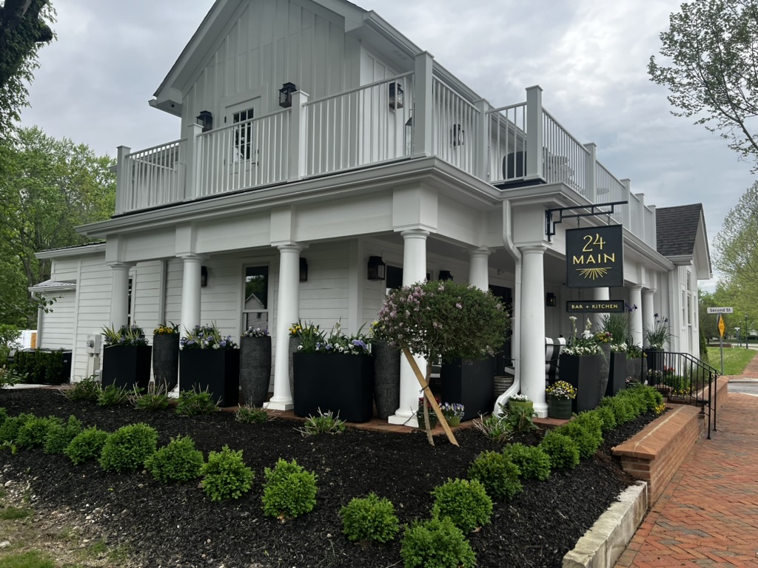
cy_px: 284
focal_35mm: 26
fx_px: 569
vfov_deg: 53.1
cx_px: 379
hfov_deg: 67.3
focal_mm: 5.7
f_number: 1.5
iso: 50
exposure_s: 1/1468
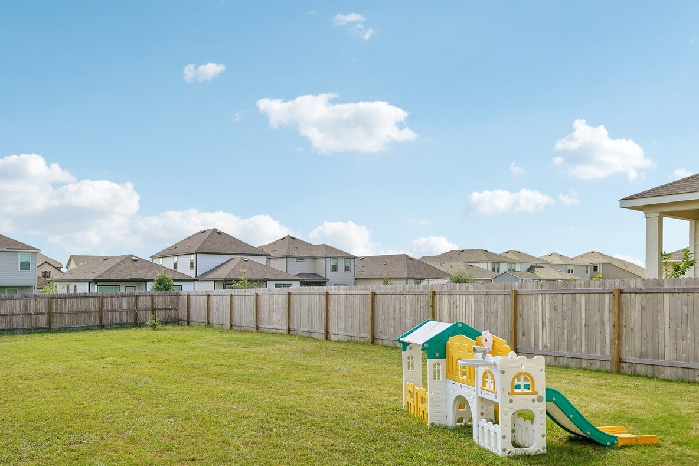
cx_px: 269
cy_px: 281
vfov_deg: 48.1
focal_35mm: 27
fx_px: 518
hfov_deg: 67.1
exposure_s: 1/400
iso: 100
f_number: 8
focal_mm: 19.5
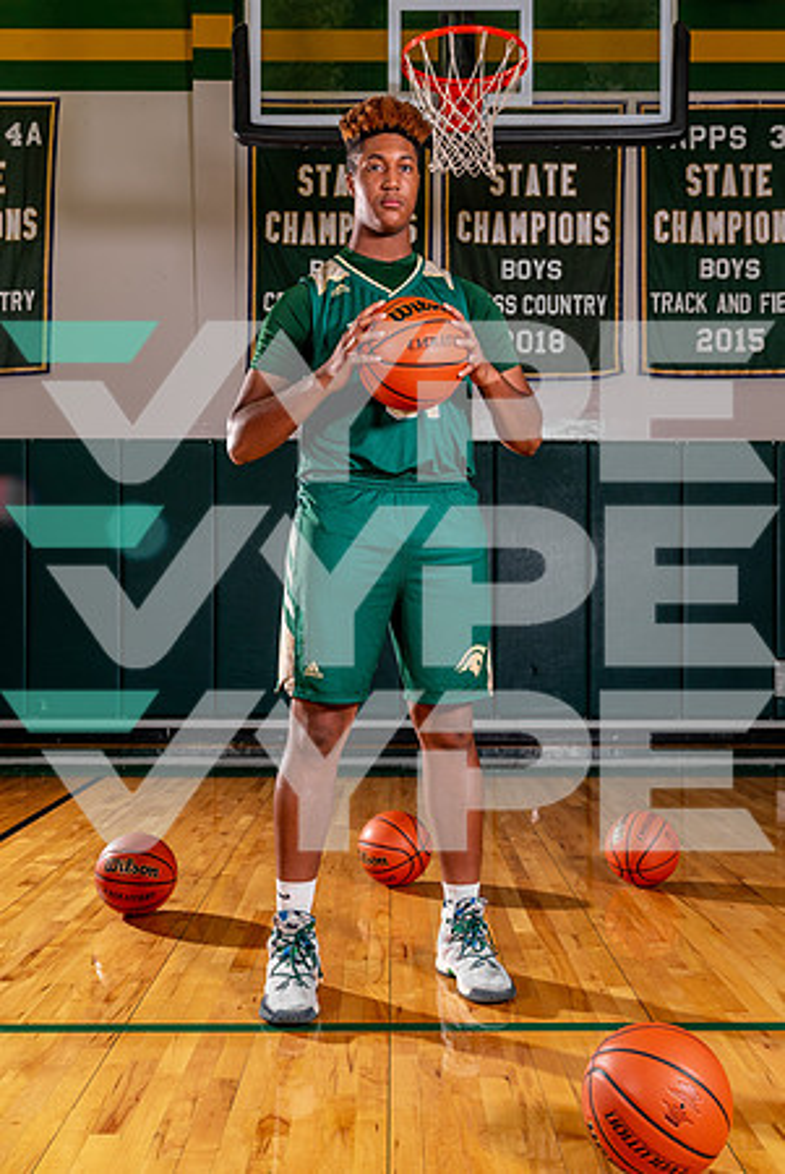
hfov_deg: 37.0
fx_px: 1175
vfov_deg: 53.1
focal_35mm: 36
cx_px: 392
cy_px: 587
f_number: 8
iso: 200
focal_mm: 36
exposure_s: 1/60
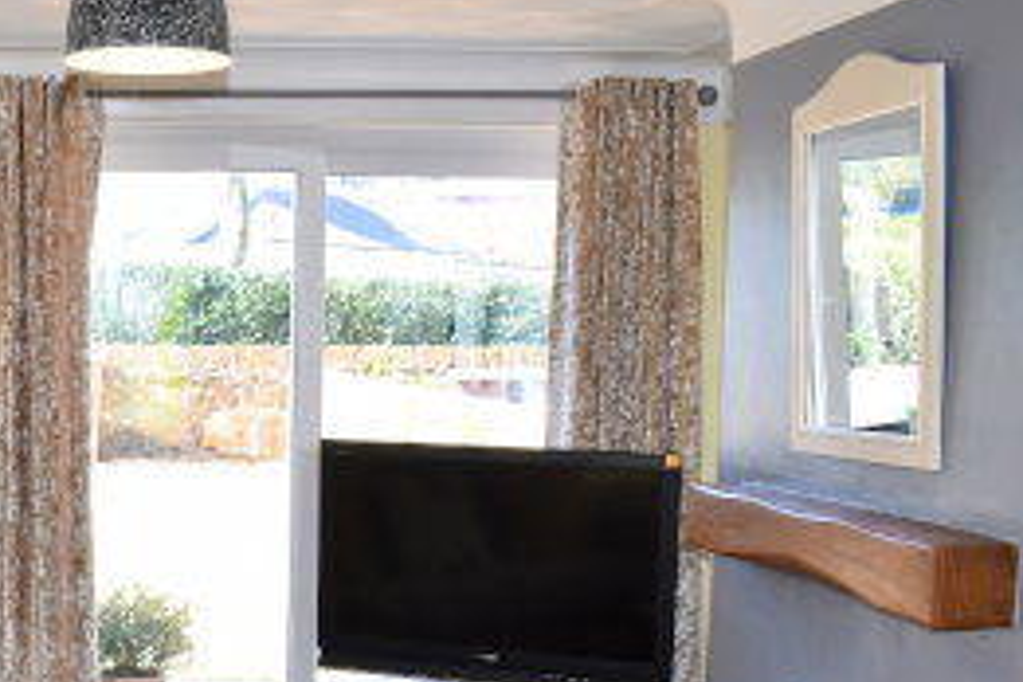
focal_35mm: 62
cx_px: 71
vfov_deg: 21.5
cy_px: 604
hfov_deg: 30.7
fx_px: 1762
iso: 110
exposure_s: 1/60
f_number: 3.5
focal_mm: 18
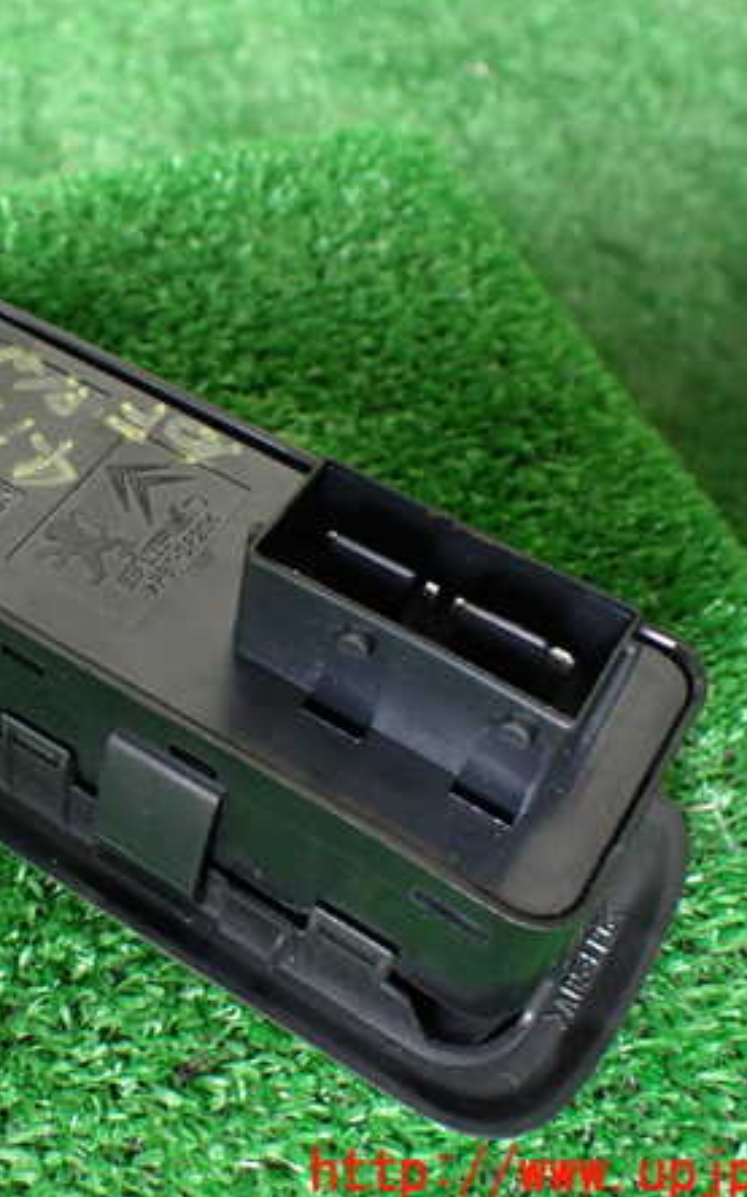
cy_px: 601
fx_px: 1402
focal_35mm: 43
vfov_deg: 46.2
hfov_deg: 28.9
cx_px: 111
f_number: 2.3
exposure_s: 1/125
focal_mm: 5.4
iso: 400
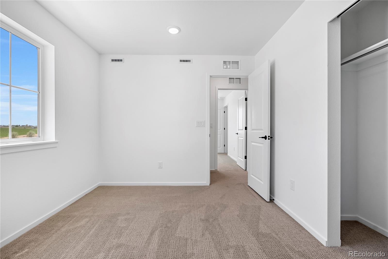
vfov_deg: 73.8
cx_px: 194
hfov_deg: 96.7
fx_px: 173
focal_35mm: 16
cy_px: 130
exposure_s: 1/4
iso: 200
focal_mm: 16
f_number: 8
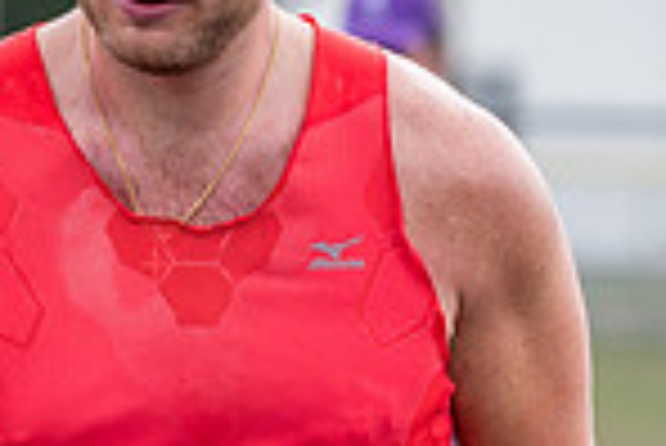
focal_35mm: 530
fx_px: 9814
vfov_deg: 2.6
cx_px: -274
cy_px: 457
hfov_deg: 3.9
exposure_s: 1/800
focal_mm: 135
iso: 100
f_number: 3.5
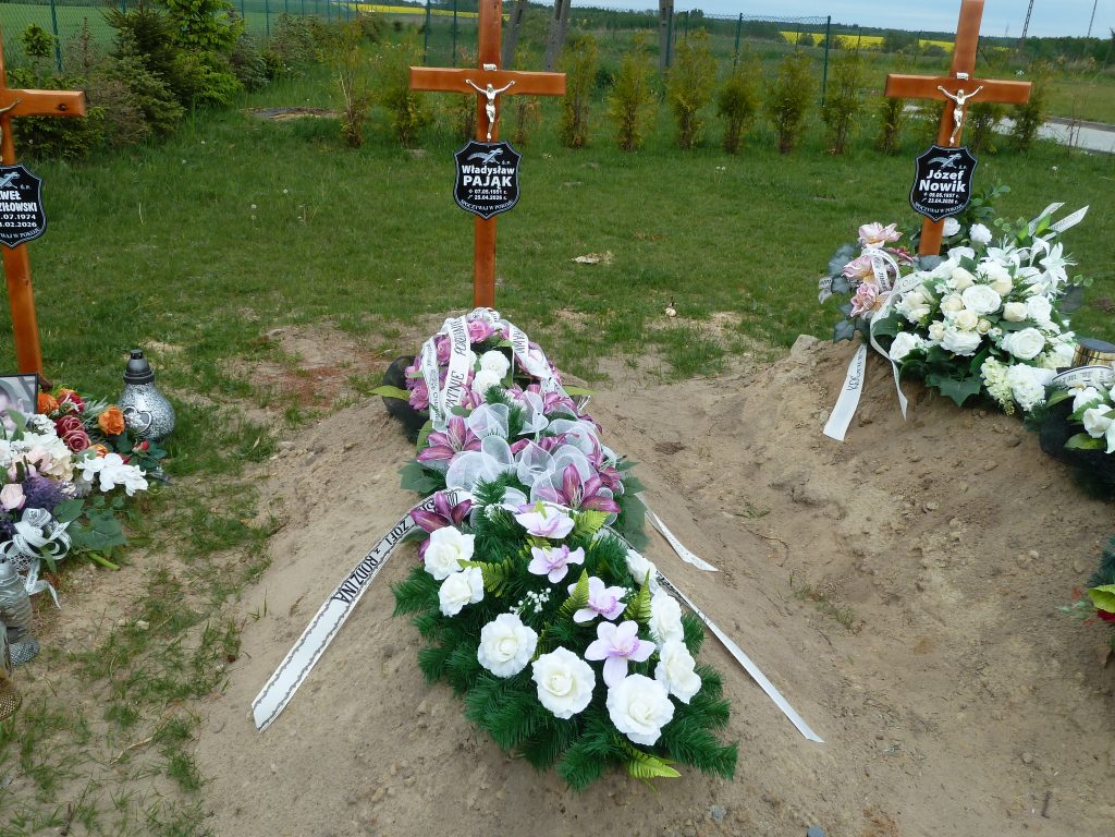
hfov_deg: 60.0
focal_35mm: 30
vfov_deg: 46.8
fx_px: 966
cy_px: 418
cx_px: 558
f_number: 4
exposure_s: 1/400
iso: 80
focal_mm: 5
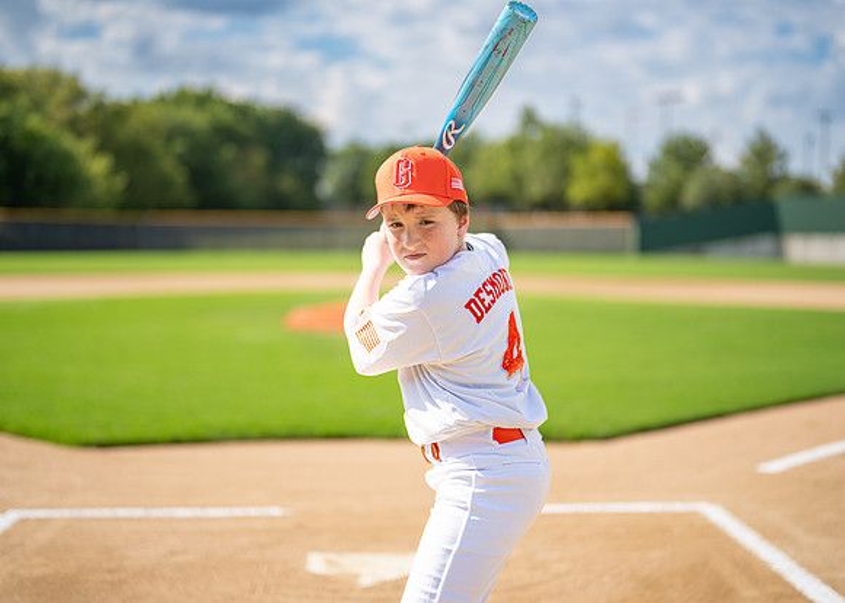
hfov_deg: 36.8
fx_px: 1271
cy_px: 302
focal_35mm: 53
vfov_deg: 26.7
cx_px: 422
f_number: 1.2
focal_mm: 50
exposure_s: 1/6400
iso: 100
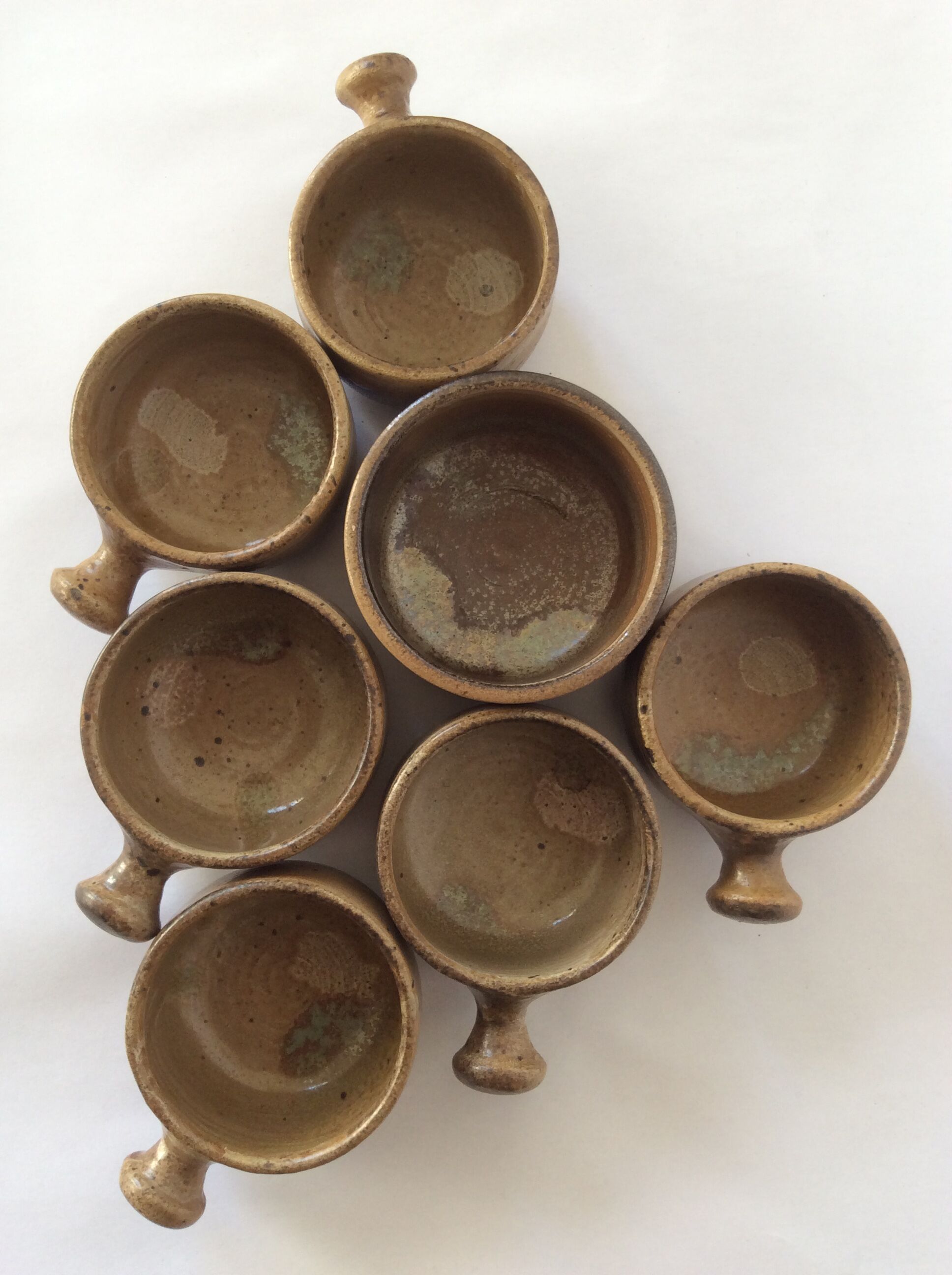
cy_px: 638
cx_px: 476
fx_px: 1177
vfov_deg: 56.9
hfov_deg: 44.1
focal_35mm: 32
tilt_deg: -86.0
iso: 32
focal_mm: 3.3
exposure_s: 1/50
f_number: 2.4
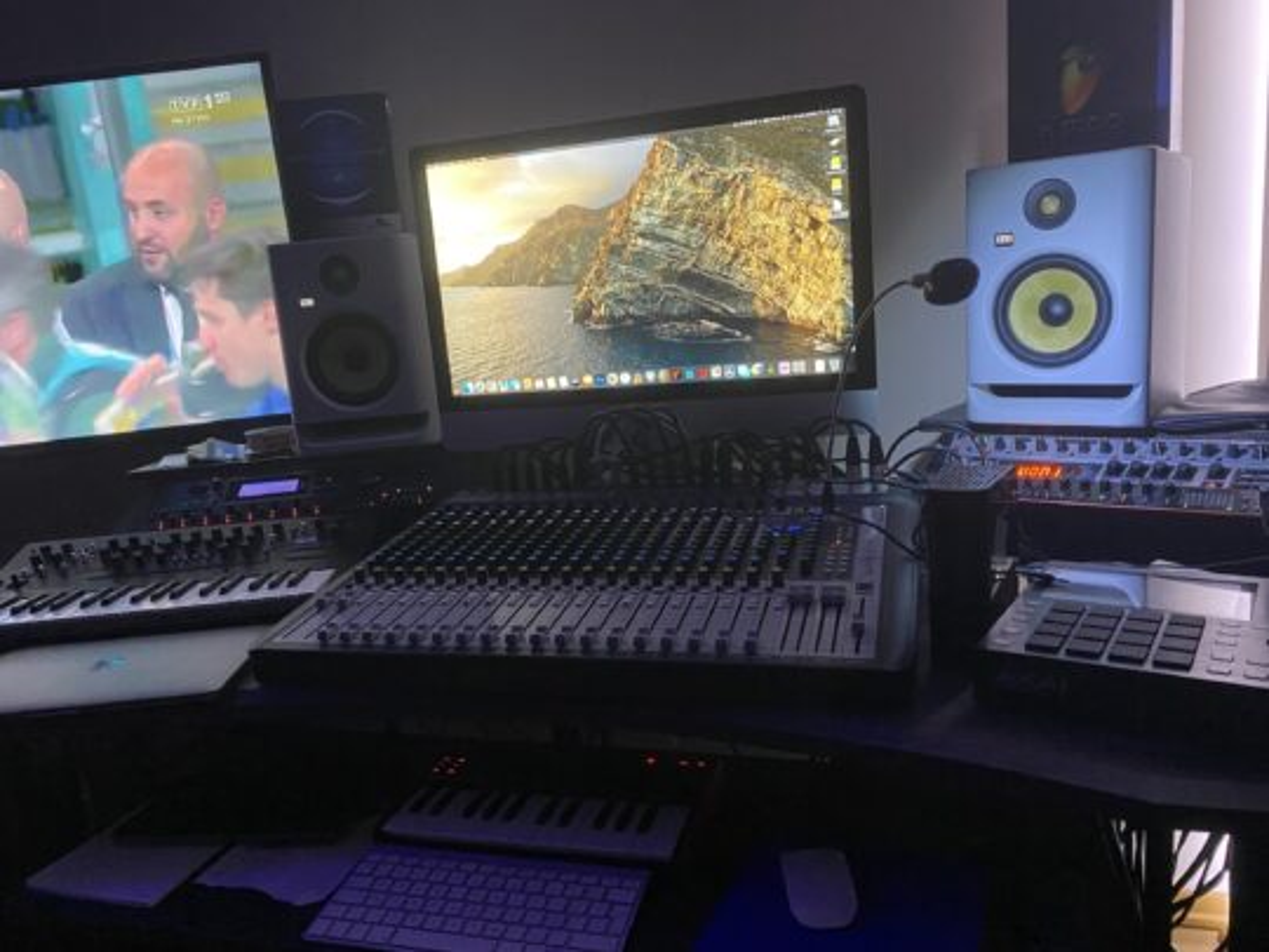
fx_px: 953
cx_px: 634
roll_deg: +4.5
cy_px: 476
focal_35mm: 26
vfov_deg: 53.1
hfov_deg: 67.3
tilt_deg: -10.6
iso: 400
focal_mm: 4.25
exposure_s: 1/60
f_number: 1.8
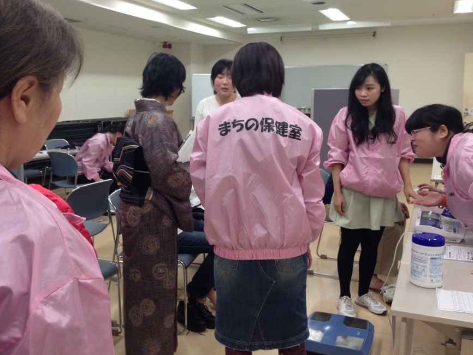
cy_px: 164
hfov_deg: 47.7
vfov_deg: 36.8
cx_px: 205
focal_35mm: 39
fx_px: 533
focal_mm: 4.12
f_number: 2.4
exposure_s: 1/30
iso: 50
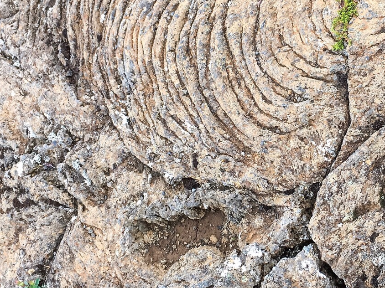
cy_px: 126
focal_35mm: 55
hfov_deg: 34.8
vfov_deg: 26.5
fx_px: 611
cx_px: 242
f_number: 2.2
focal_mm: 4.15
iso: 25
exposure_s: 1/158
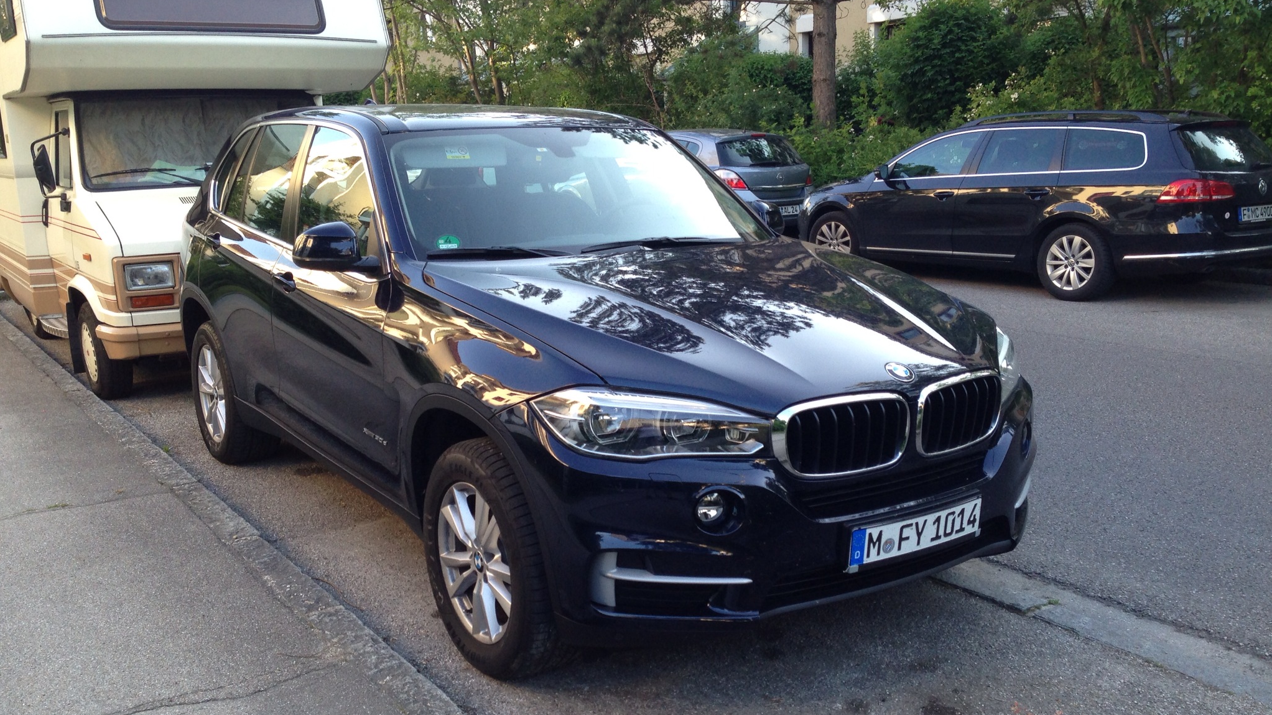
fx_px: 1214
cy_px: 410
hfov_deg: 55.3
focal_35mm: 36
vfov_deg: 32.8
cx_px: 636
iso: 64
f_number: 2.4
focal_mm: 4.13
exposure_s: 1/120
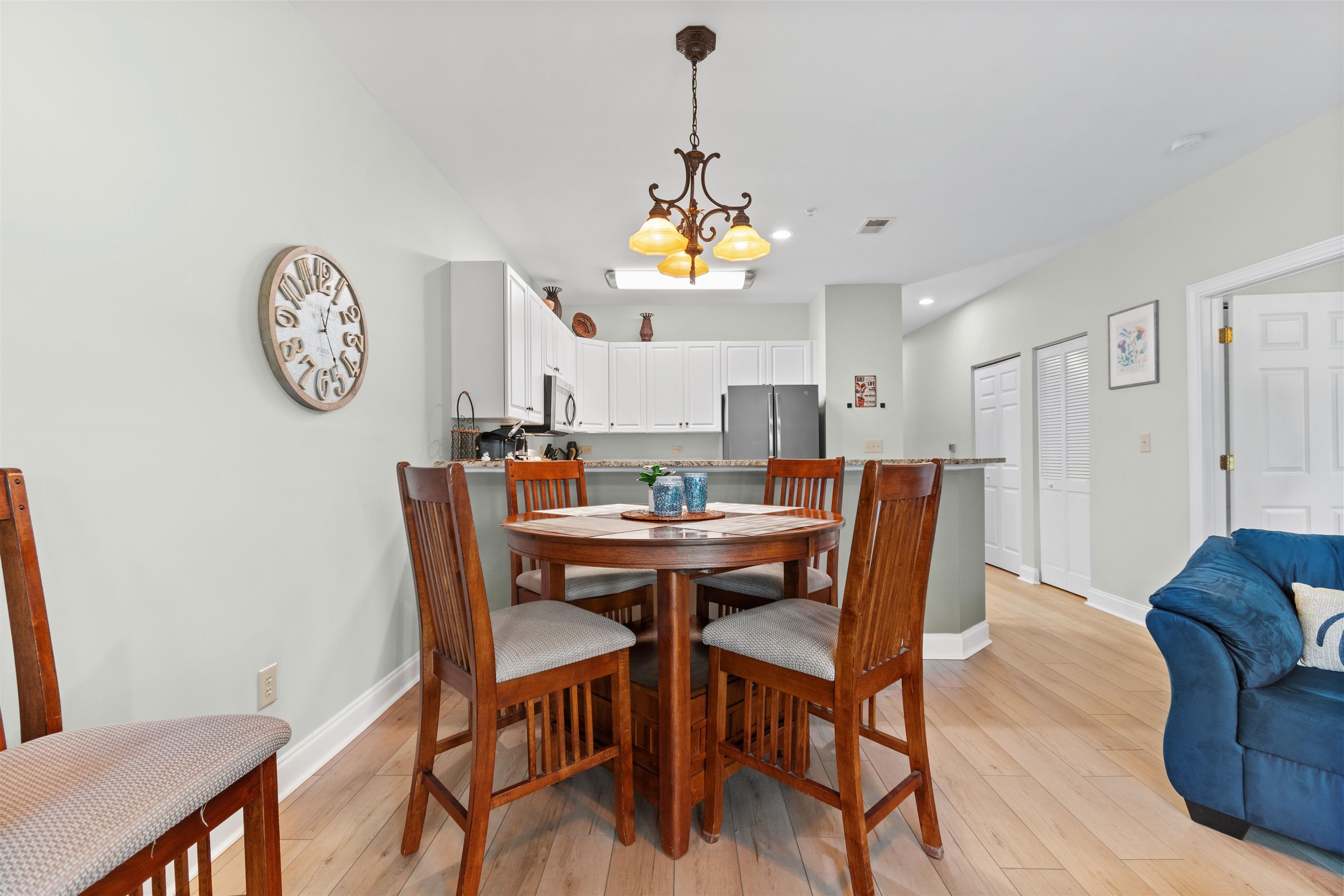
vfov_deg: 77.3
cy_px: 448
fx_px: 560
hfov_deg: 100.4
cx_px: 672
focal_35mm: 15
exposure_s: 1/4
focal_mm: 10
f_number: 4.5
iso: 100
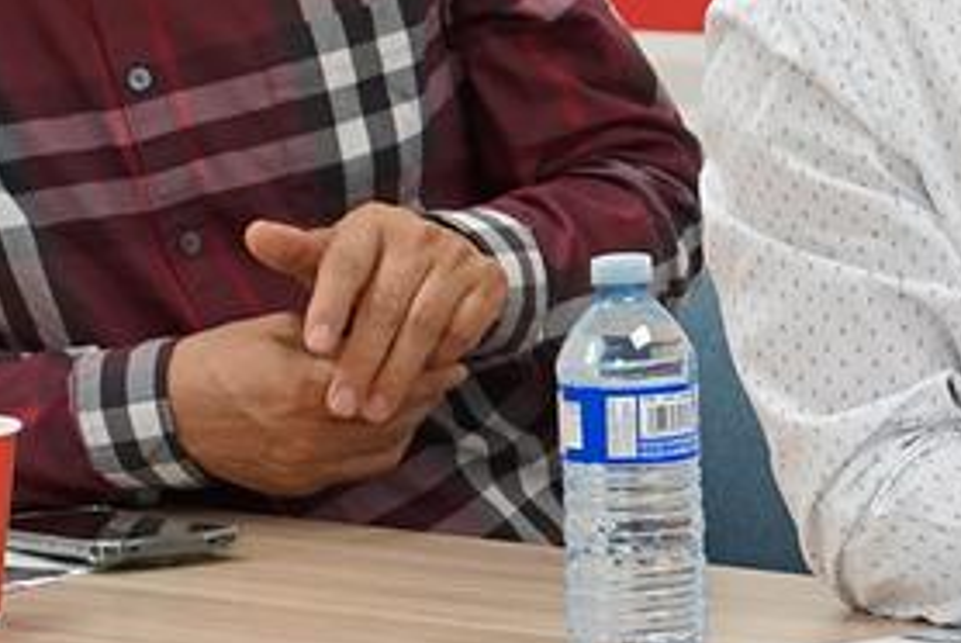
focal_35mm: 432
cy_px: 52
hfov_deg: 4.7
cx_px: 1352
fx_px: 11538
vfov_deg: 3.2
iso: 2000
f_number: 6.3
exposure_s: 1/160
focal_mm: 111.2
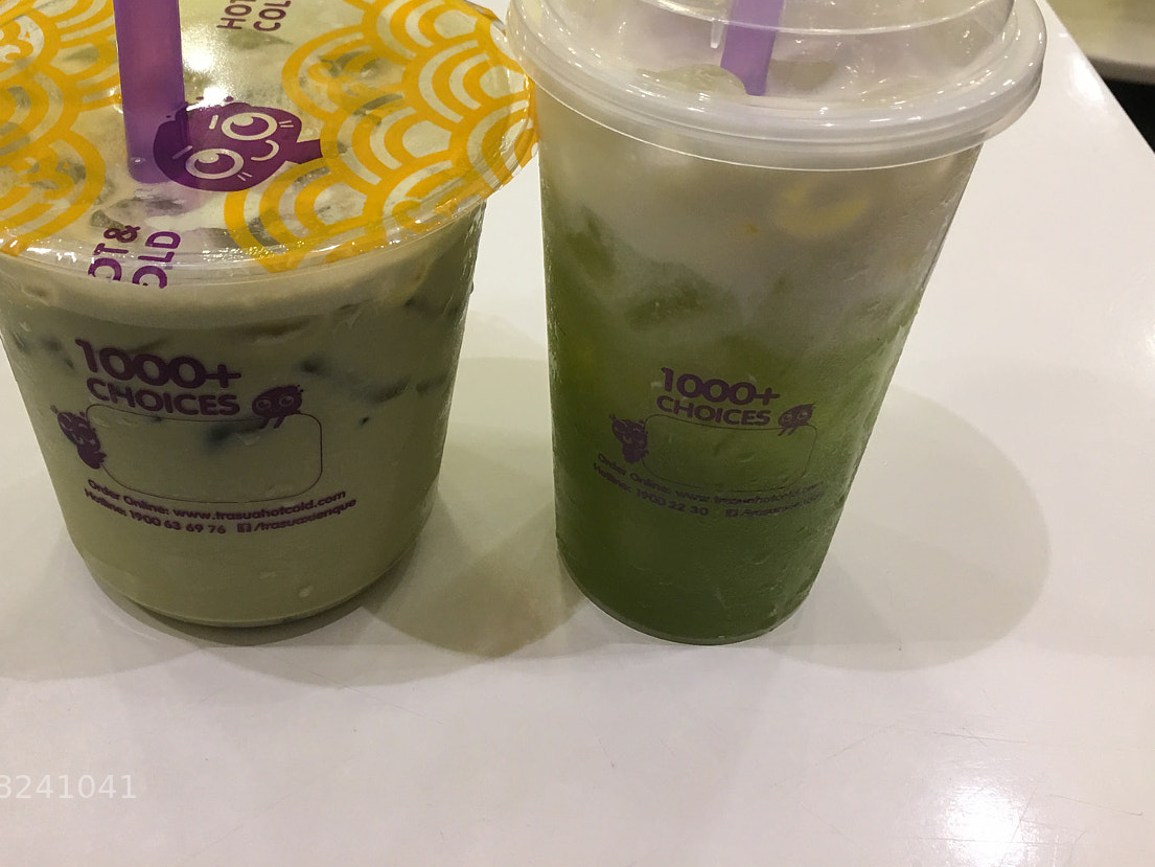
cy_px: 242
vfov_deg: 33.8
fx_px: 1402
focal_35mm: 42
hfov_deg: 44.4
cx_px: 426
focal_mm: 4.15
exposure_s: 1/15
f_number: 2.2
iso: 40
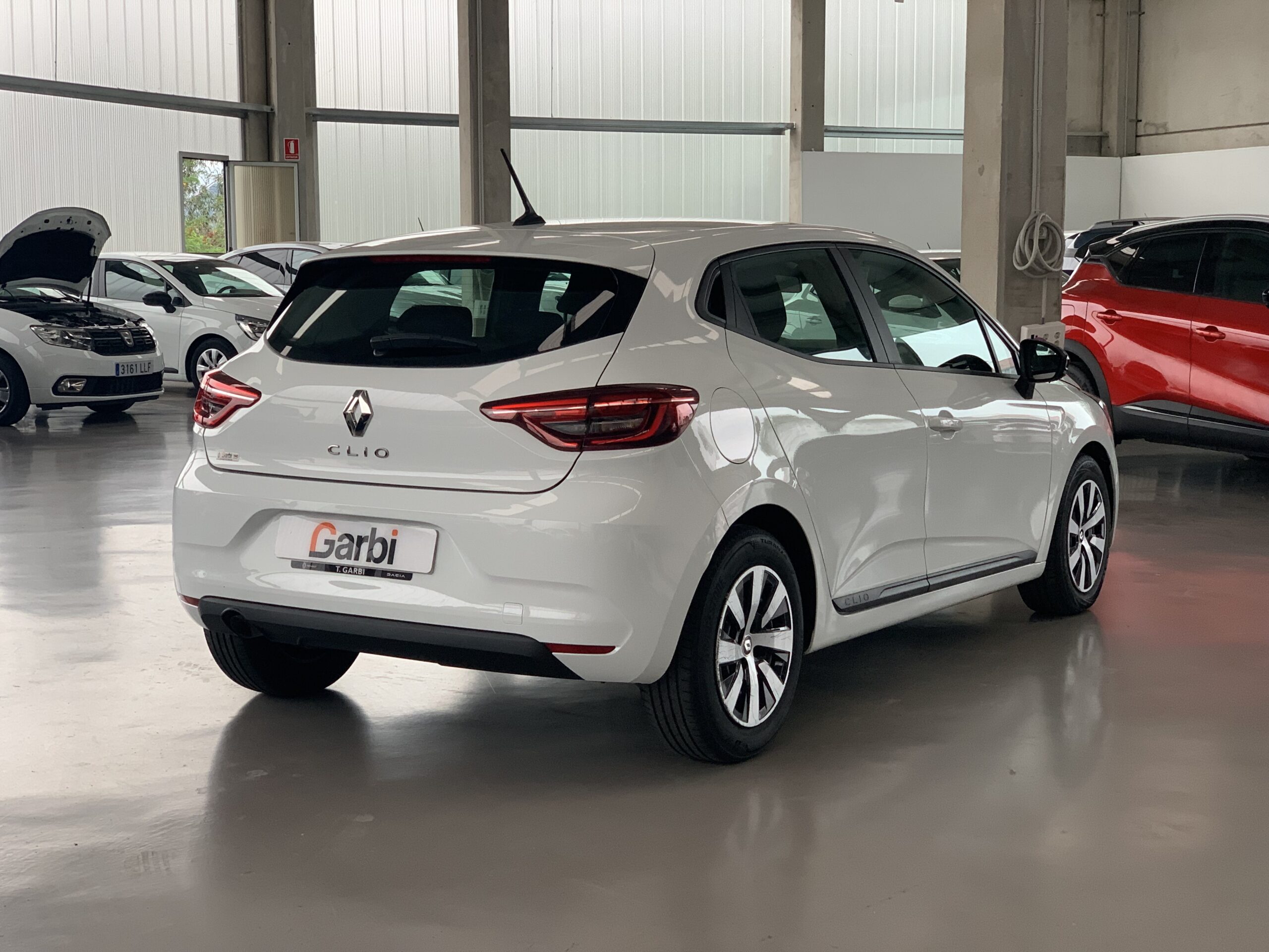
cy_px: 476
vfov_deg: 28.0
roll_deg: -0.4
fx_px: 1906
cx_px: 634
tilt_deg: -5.2
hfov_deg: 36.8
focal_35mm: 52
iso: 100
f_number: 2.4
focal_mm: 6
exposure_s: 1/122
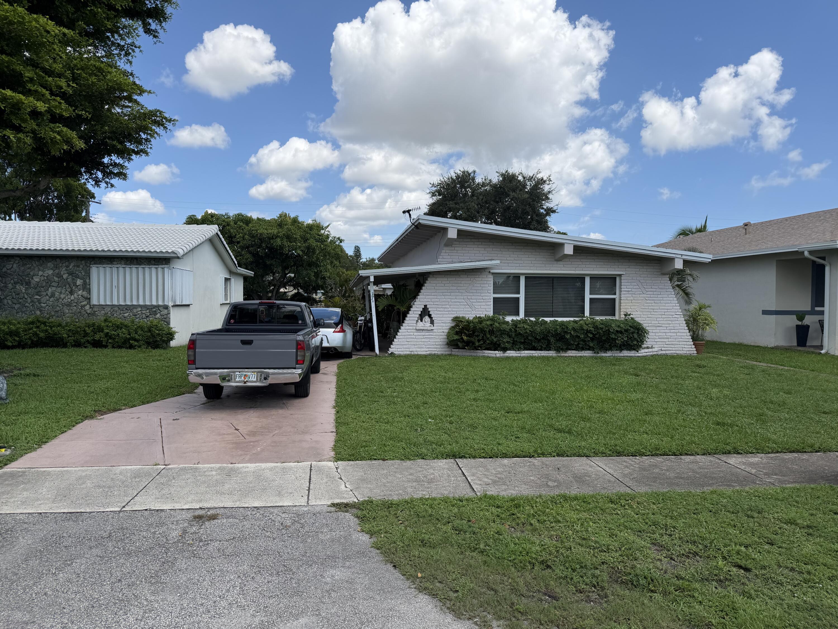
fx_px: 581
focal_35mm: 24
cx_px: 419
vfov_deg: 56.8
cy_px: 314
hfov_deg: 71.6
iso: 80
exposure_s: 1/3953
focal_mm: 6.76
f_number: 1.78
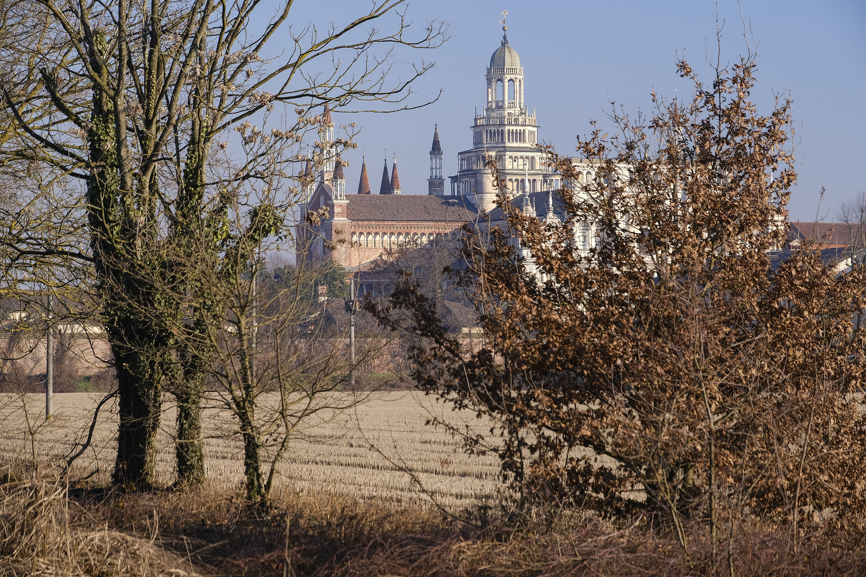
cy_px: 288
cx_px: 433
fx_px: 3368
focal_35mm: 140
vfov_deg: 9.8
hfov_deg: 14.7
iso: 160
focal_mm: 93.2
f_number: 9
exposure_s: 1/40
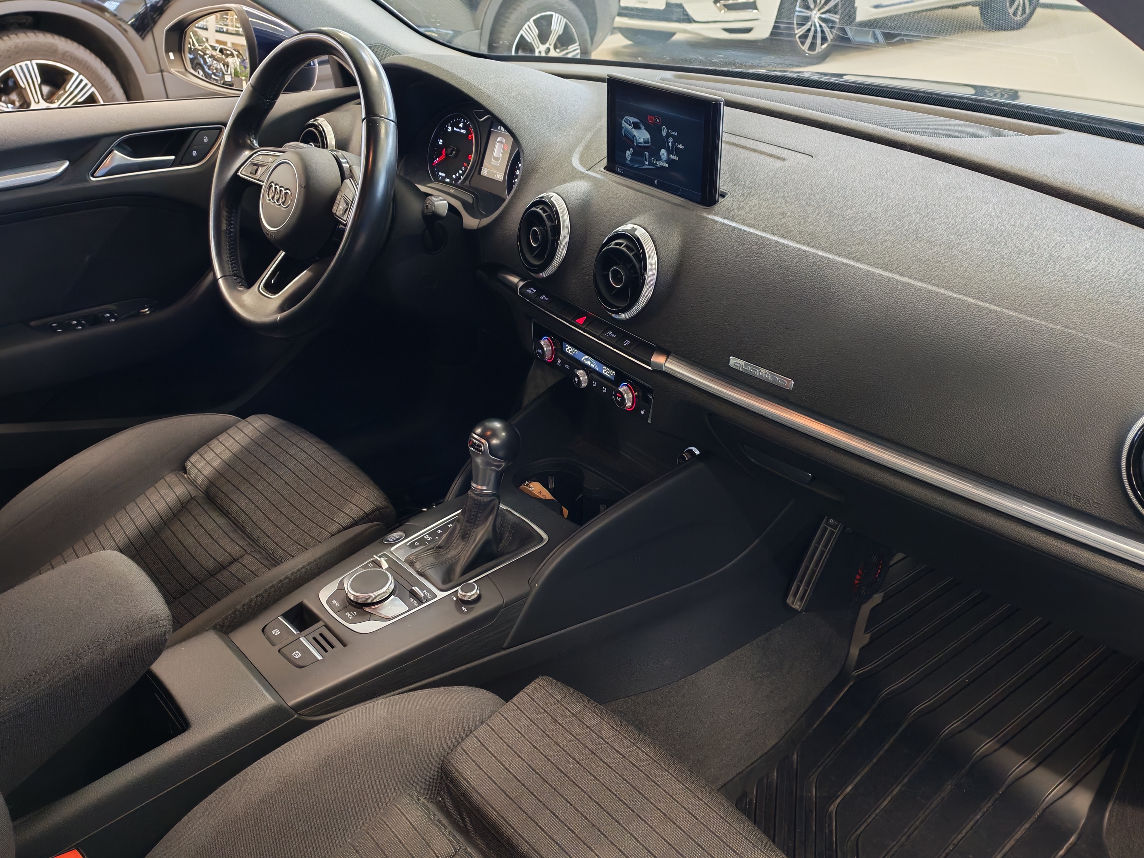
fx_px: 1058
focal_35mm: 32
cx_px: 572
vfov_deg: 44.2
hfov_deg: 56.8
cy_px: 429
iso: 798
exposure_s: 1/50
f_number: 1.9
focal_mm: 6.12
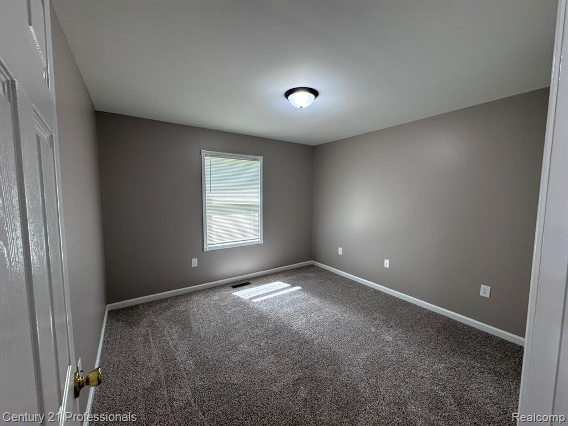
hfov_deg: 102.1
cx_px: 284
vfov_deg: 85.7
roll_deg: -0.9
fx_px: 230
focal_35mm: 14
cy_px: 213
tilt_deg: -5.6
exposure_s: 1/120
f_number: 2.2
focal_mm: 2.22
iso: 160
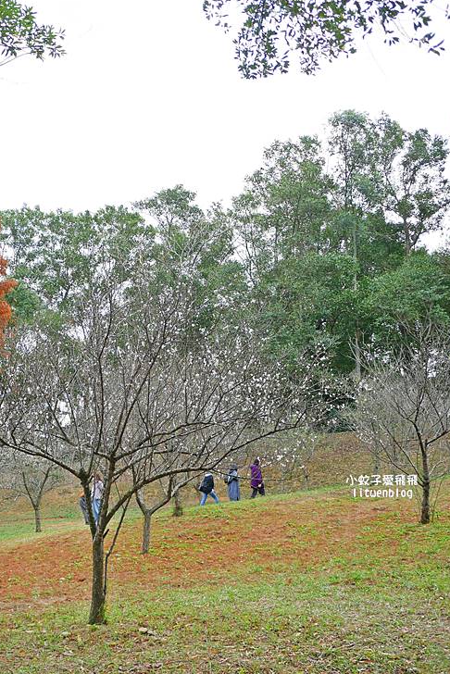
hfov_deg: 32.3
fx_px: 749
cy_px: 341
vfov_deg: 48.4
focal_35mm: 40
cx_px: 78
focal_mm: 14
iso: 200
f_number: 2.5
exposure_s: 1/200
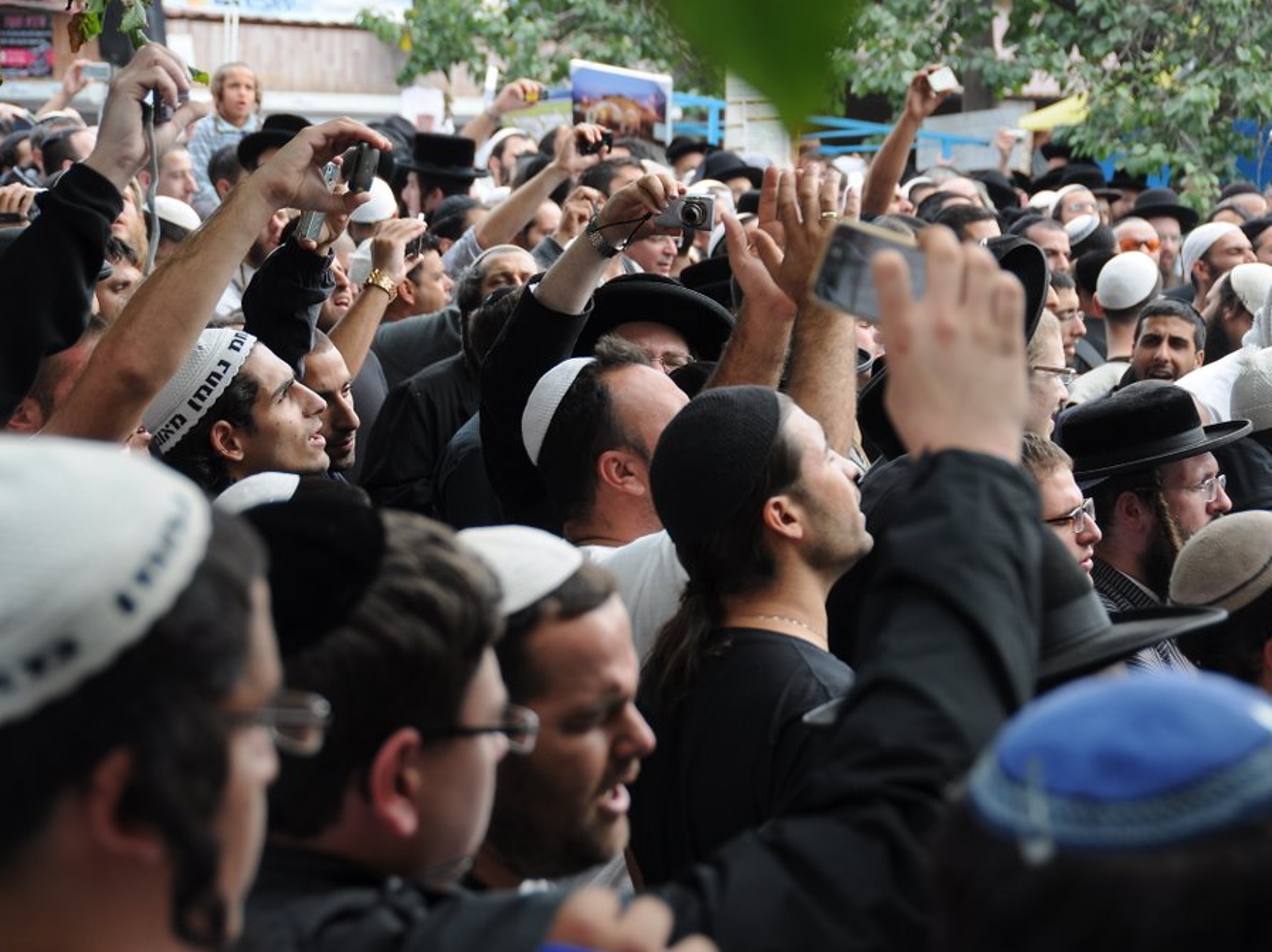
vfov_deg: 14.5
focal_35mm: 102
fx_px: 3747
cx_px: 637
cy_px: 475
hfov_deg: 19.3
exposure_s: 1/250
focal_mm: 62
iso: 250
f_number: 4.8
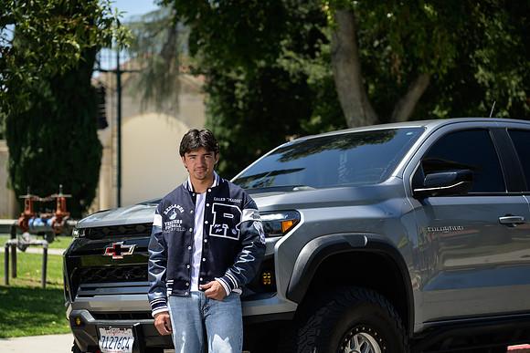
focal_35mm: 99
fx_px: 1458
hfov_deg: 20.6
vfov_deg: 13.8
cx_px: 265
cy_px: 176
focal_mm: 99
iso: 800
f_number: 4
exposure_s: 1/6400
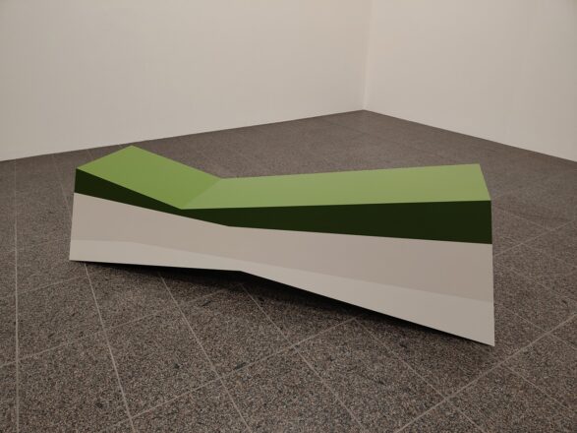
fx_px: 400
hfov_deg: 71.6
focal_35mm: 24
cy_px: 216
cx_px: 288
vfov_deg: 56.8
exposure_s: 1/50
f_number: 1.8
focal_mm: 5.59
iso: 200
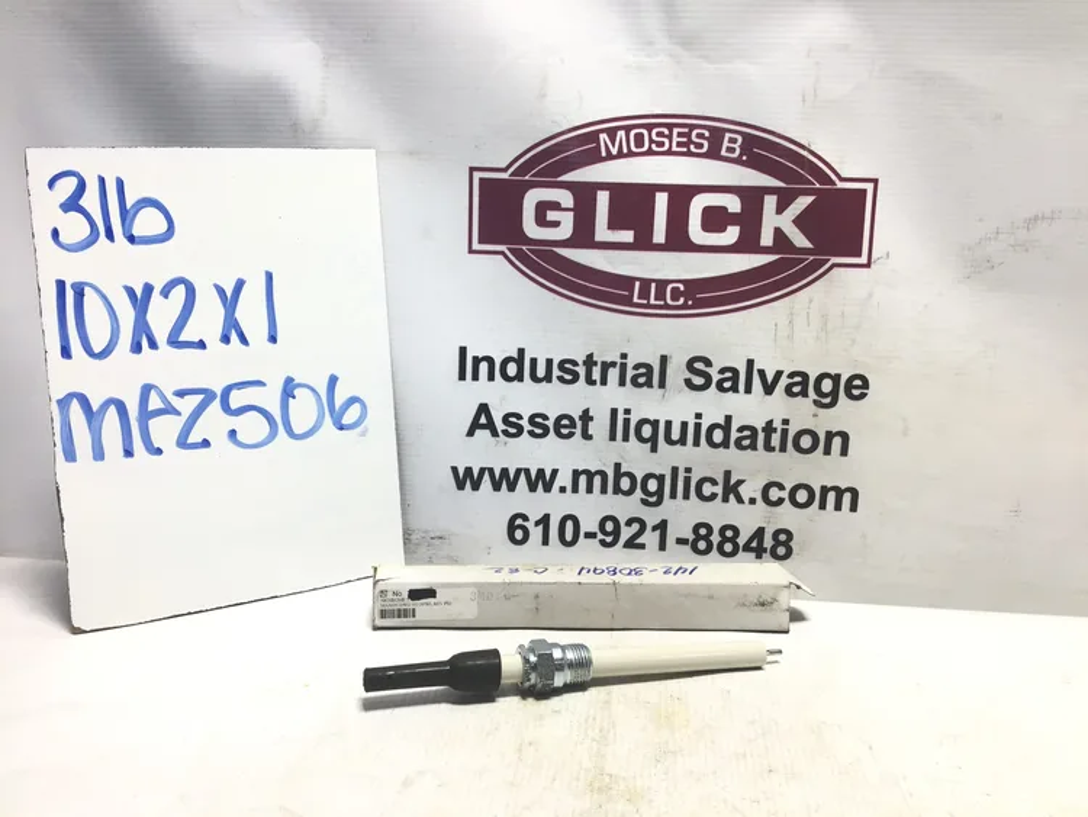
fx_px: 975
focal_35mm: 31
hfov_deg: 58.3
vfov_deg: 45.5
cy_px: 408
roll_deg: -3.0
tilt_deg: -15.0
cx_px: 544
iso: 25
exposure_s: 1/120
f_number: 2.4
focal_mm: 3.3
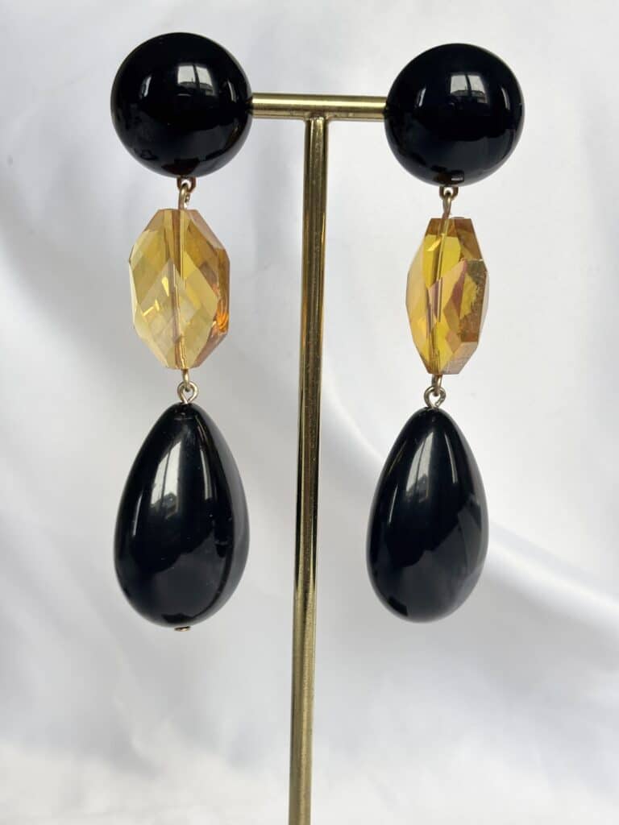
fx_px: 1240
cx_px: 310
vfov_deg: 36.8
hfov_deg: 28.0
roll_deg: -0.9
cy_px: 412
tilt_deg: -9.7
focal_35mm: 52
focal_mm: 5.96
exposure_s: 1/121
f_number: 1.6
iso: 40
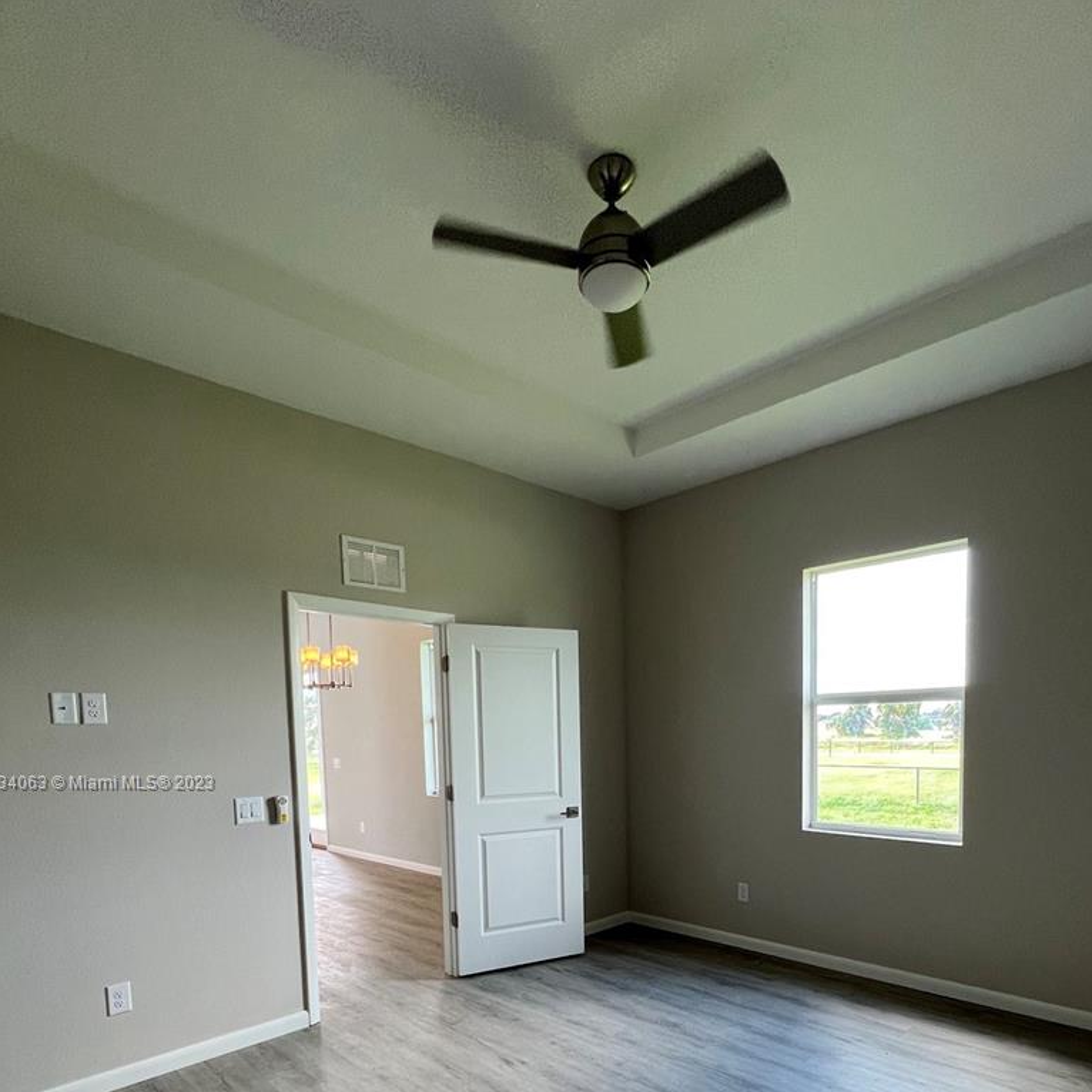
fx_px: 642
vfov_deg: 76.3
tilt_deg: -3.9
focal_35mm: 18
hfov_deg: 80.5
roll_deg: +1.4
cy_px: 784
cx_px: 594
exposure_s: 1/120
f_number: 1.8
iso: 125
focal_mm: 1.57
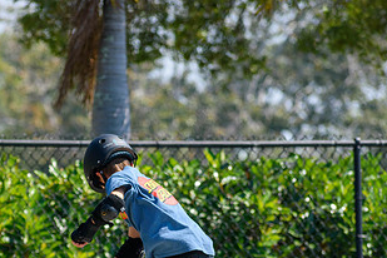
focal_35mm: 493
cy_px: 231
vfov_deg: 2.8
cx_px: 128
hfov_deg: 4.2
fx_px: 5299
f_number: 5
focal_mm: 175
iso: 400
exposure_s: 1/1600
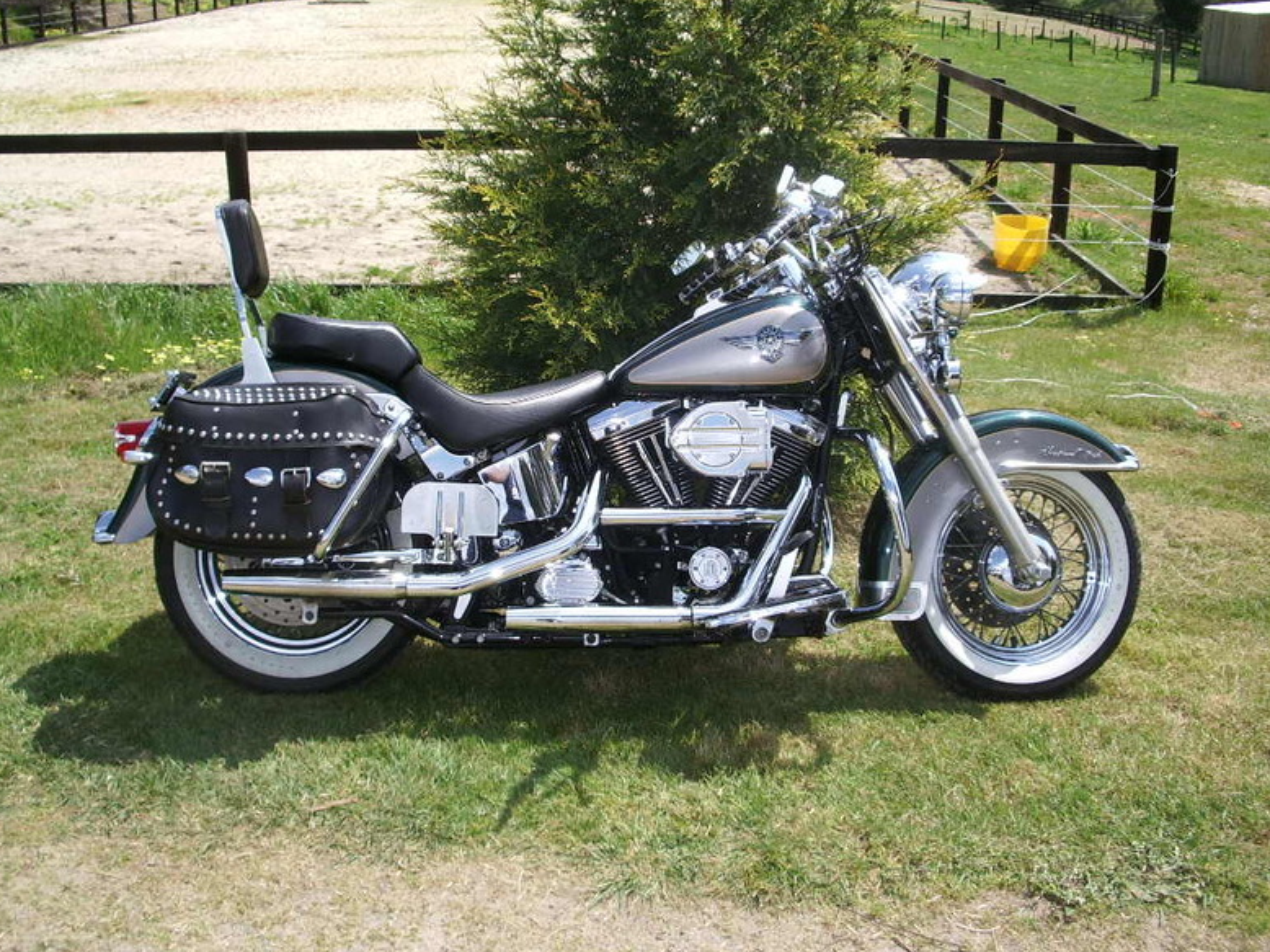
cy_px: 474
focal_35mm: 36
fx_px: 1320
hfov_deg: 51.4
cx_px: 630
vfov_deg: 39.6
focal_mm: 5.8
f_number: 4.3
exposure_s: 1/500
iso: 100
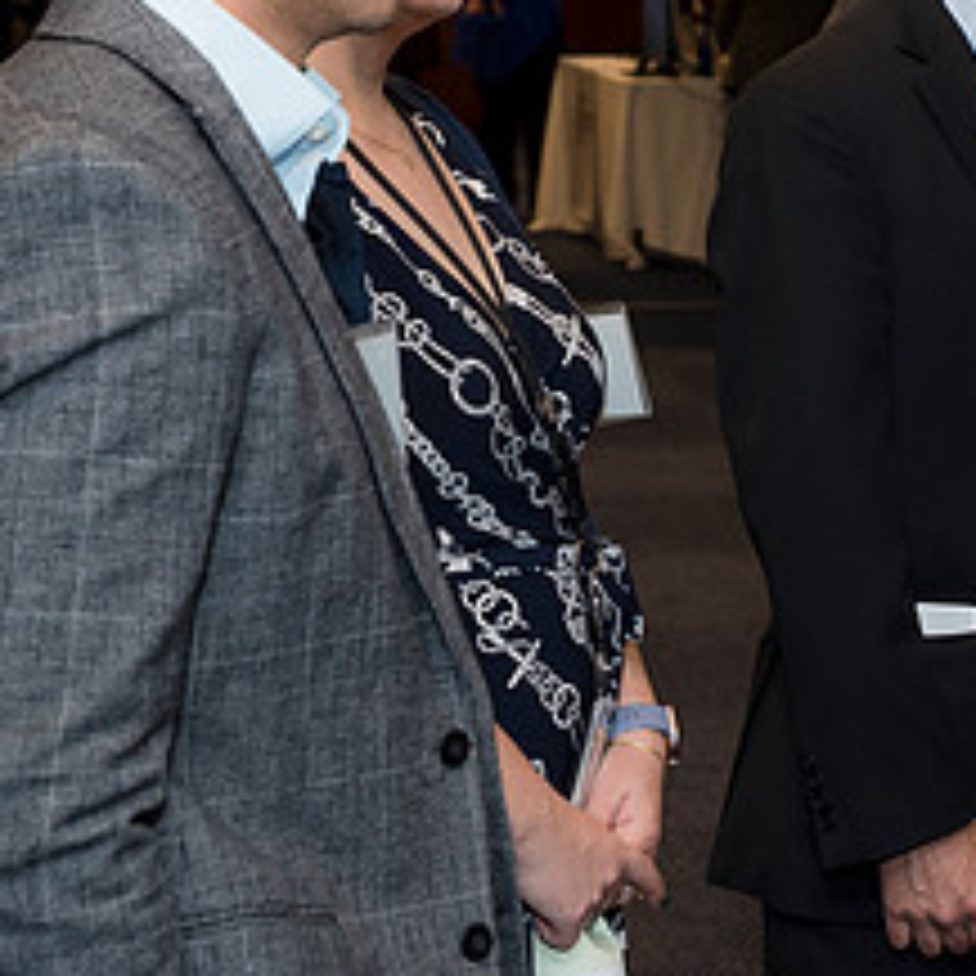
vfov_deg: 15.9
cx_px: 1120
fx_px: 3477
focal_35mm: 109
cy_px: 259
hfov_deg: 15.5
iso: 800
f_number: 5
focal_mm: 48
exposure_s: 1/125
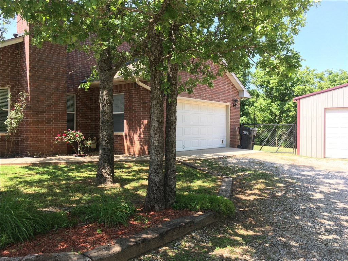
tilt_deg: -0.1
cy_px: 130
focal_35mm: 29
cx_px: 174
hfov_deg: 61.7
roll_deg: +0.1
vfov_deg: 48.2
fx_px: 292
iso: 25
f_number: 2.2
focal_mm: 4.15
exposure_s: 1/191
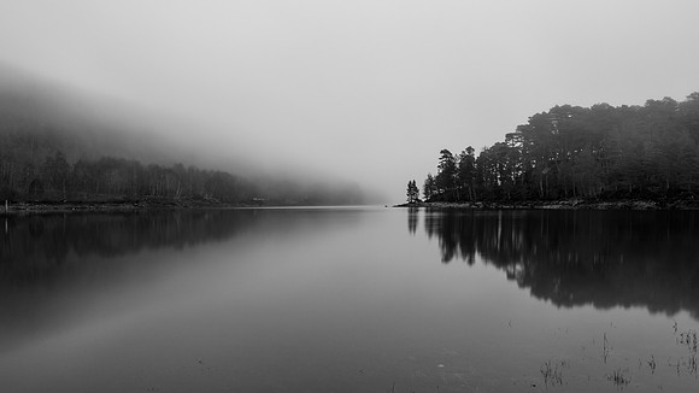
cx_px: 350
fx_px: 565
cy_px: 196
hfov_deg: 63.5
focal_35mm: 31
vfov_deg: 38.3
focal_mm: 14
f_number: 7.1
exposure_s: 6
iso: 200
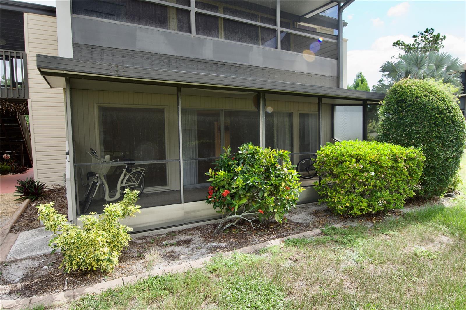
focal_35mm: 21
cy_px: 155
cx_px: 233
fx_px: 272
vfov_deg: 59.5
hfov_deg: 81.2
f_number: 7.1
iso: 100
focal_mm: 14
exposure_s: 1/200
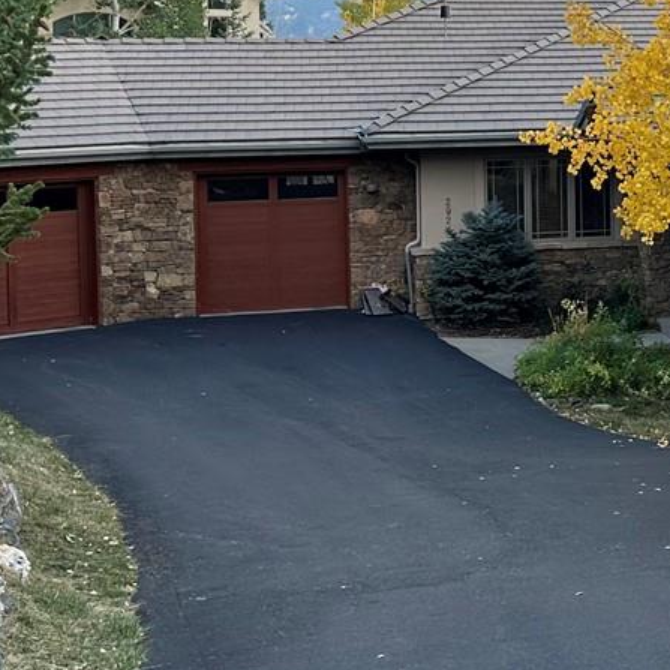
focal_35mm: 76
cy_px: 123
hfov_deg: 21.7
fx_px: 1664
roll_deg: +0.5
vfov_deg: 22.4
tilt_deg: -2.6
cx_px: 716
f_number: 1.78
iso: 80
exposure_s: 1/989
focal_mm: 6.86
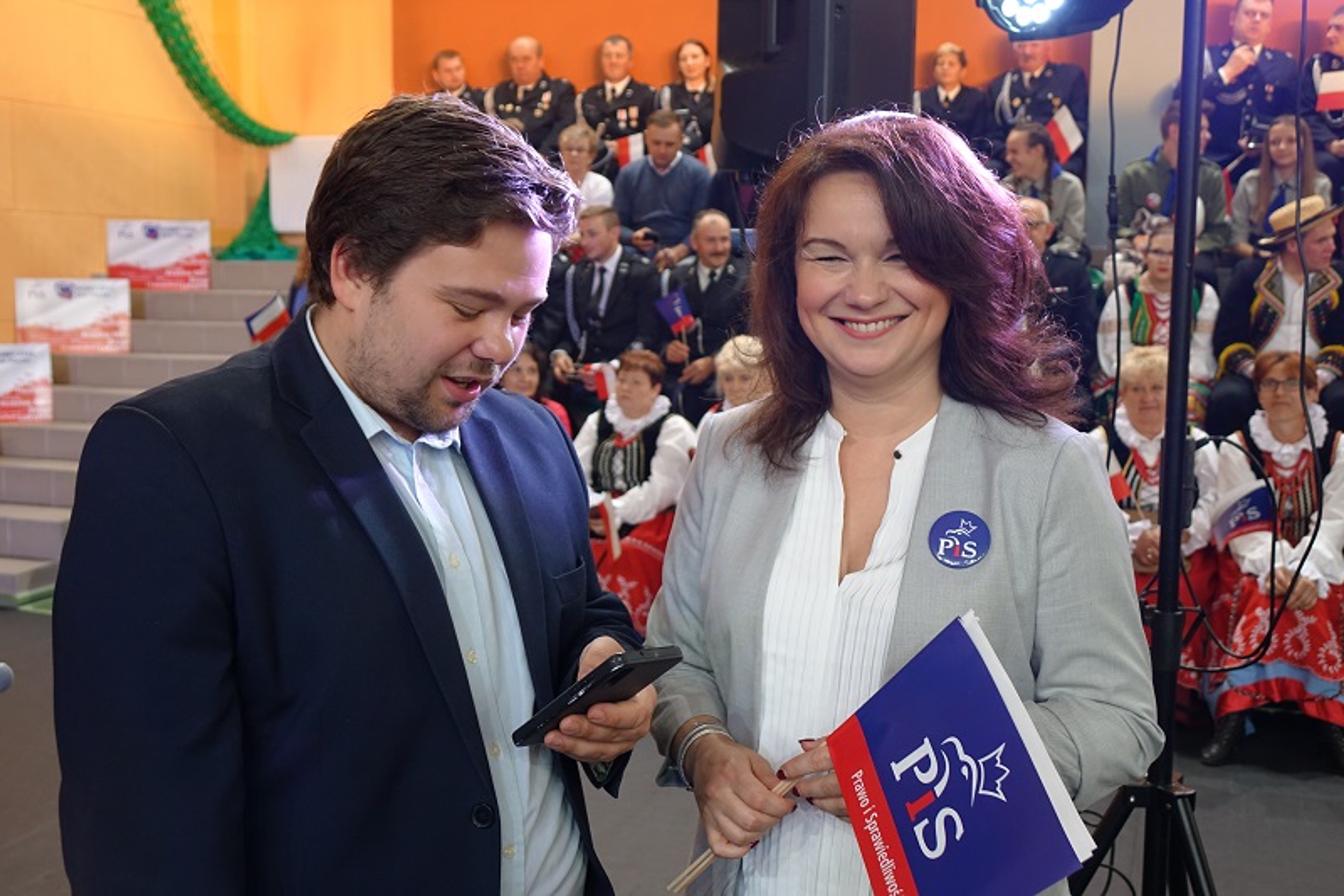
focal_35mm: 40
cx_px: 672
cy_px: 448
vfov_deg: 33.4
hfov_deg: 48.5
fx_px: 1493
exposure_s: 1/50
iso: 400
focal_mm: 14.84
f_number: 2.8
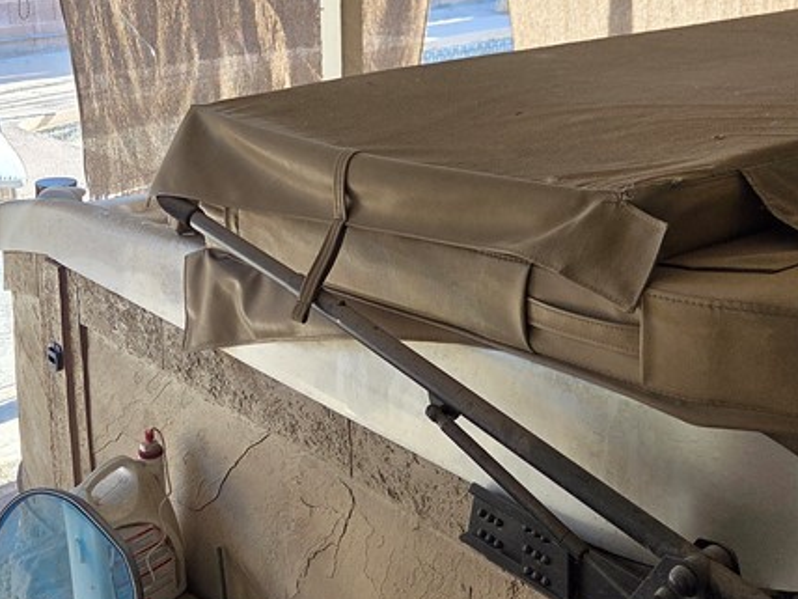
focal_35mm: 55
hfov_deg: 34.8
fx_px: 1268
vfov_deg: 26.4
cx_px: 324
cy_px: 205
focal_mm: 5.4
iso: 40
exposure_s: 1/180
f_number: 1.8
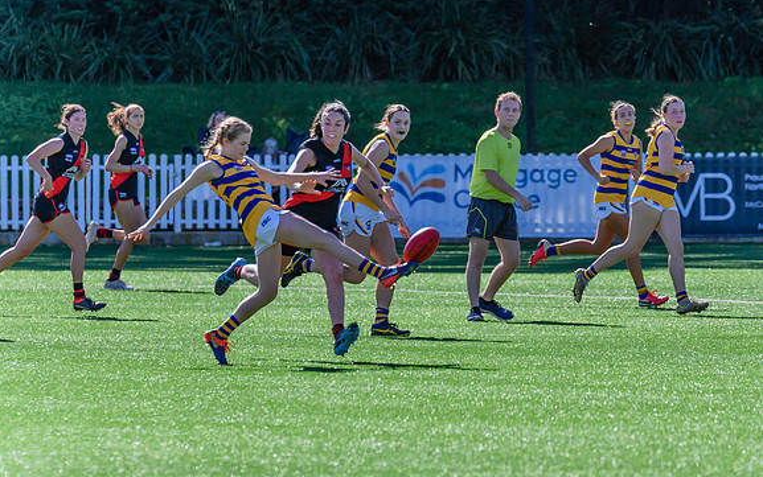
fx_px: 10816
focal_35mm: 520
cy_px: 252
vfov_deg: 2.5
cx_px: 450
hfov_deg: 4.0
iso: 800
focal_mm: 420
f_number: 8
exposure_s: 1/1600
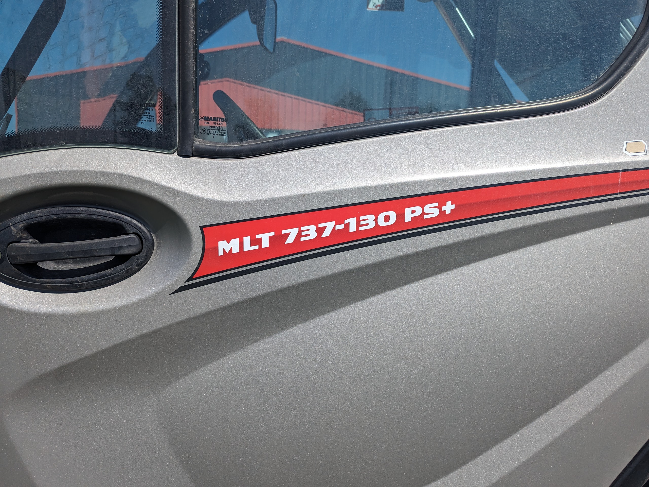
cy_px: 244
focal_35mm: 24
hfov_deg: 71.6
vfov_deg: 56.8
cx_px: 324
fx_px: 450
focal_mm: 6.81
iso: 48
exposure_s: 1/3058
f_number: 1.85
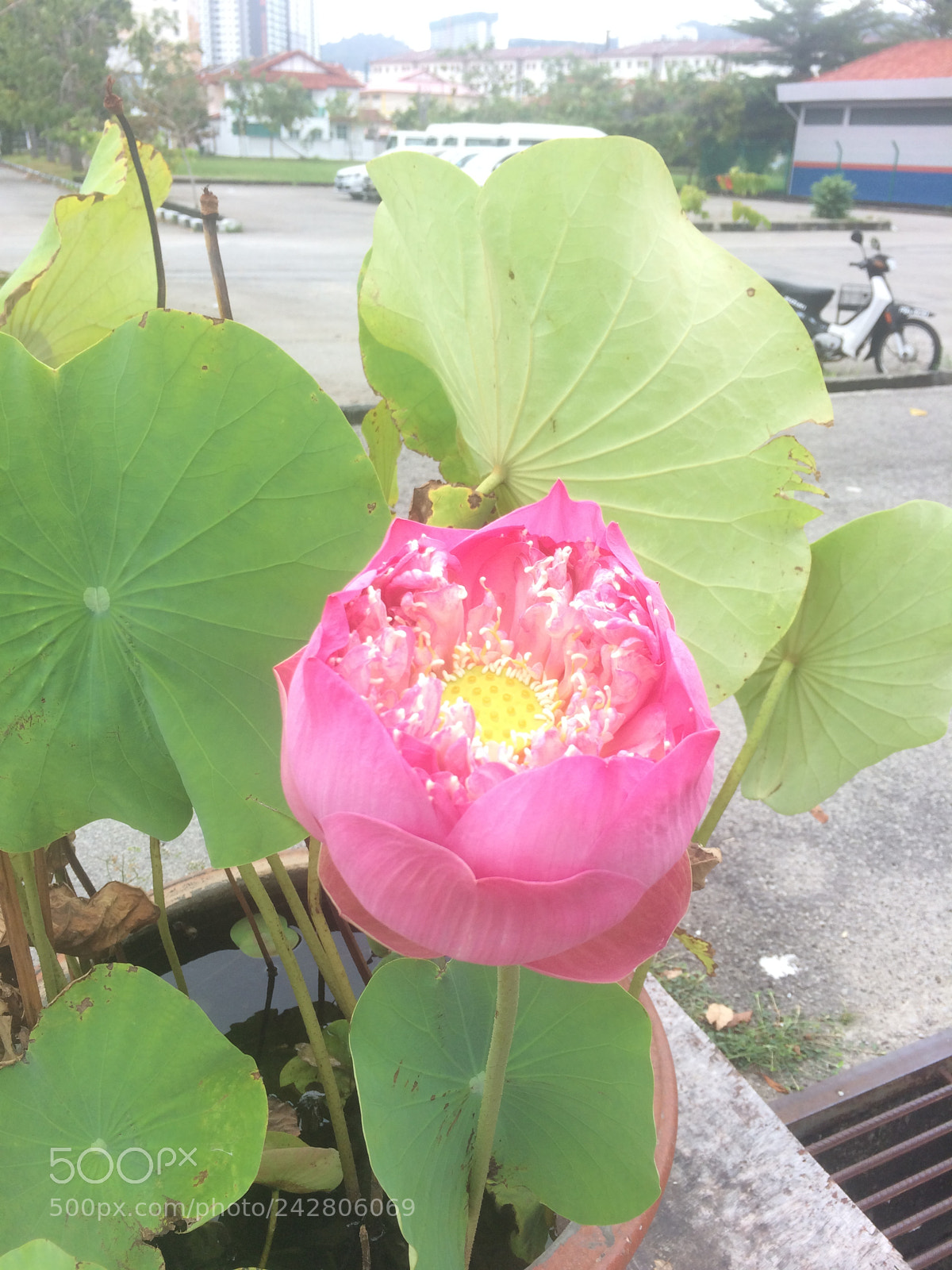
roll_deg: +0.4
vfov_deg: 61.7
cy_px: 635
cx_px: 476
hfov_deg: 48.2
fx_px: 1063
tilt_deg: -28.1
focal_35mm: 29
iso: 32
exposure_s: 1/201
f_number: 2.2
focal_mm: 4.15
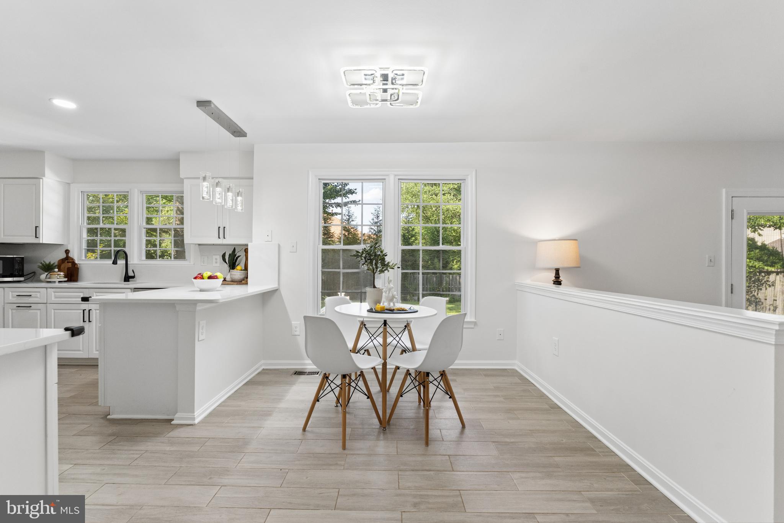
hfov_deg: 98.2
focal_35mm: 16
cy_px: 262
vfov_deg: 75.1
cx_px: 392
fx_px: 340
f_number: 7.1
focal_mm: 15.6
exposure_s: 1/320
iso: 1250
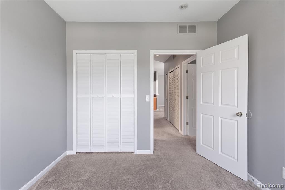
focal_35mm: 17
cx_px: 142
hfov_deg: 93.3
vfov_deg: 70.5
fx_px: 135
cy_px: 95
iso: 320
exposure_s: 1/5
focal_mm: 17
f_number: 9
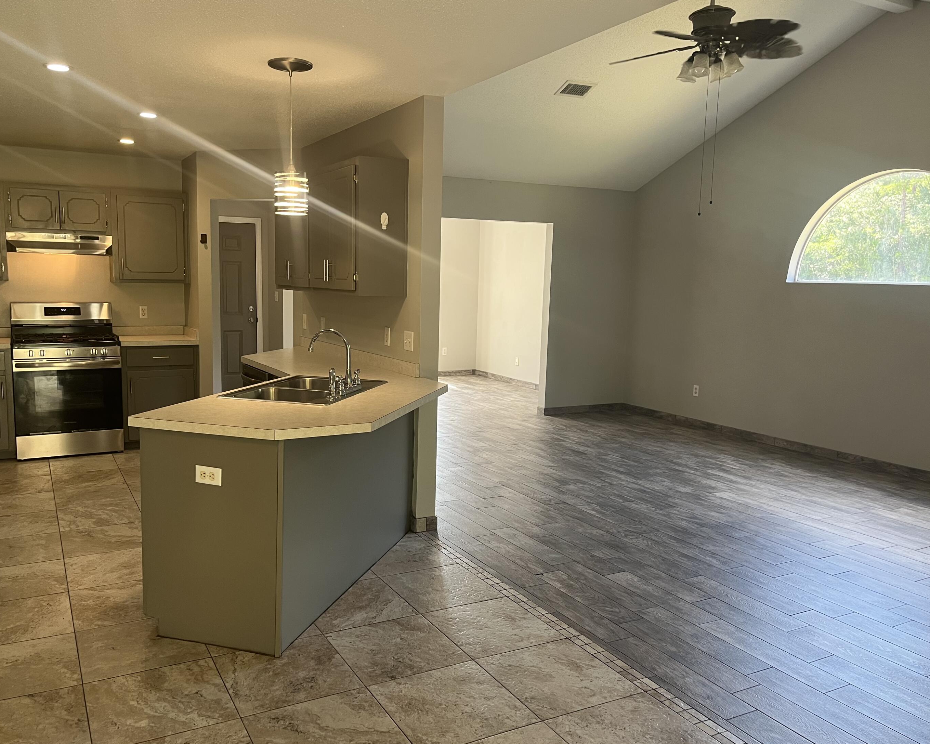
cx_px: 422
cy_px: 366
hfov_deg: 62.1
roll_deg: -0.8
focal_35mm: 28
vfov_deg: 51.5
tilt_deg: -7.5
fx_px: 771
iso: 80
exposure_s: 1/60
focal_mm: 5.1
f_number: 1.6
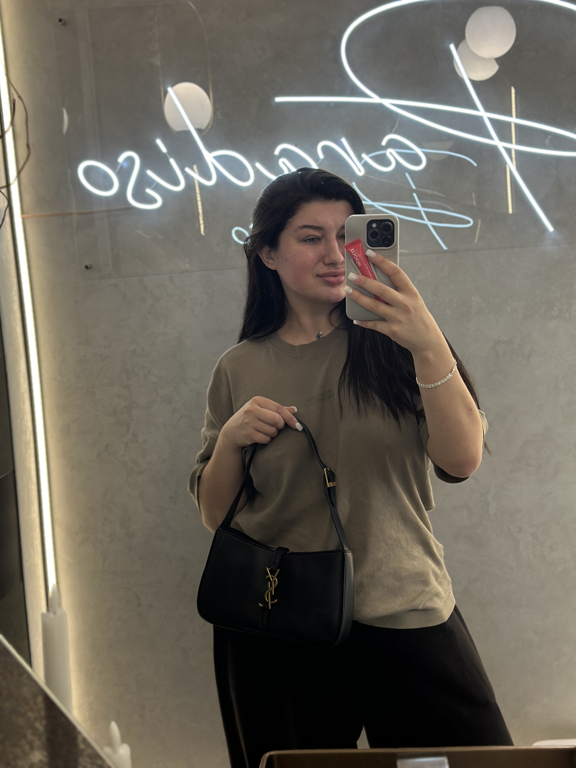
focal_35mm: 48
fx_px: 1065
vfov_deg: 39.7
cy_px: 384
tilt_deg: -7.2
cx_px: 288
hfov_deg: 30.3
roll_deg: +3.3
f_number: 1.78
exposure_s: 1/50
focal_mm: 6.86
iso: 125
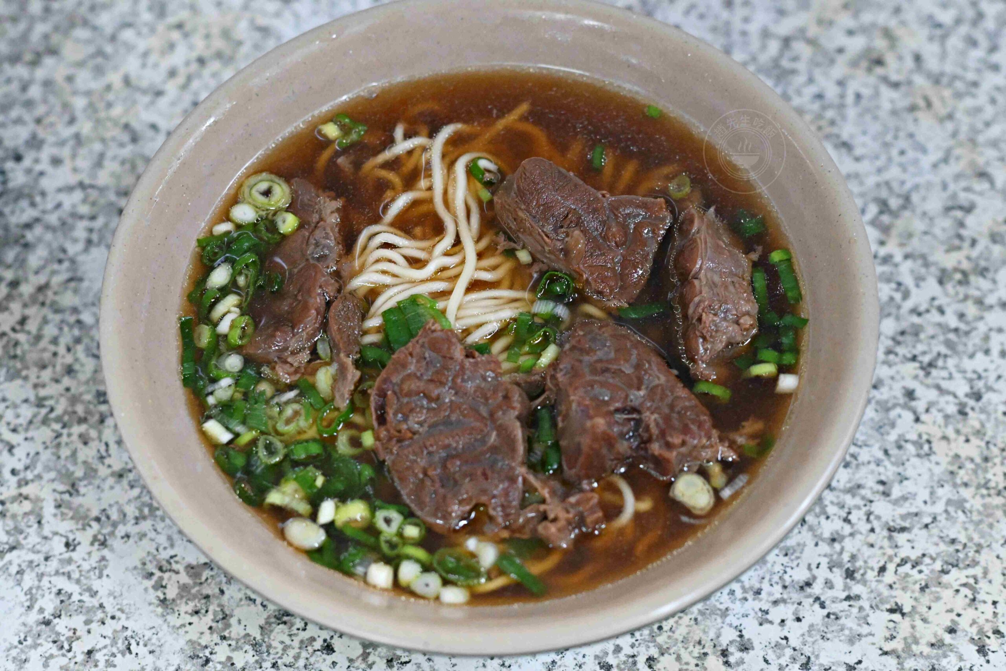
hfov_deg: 27.0
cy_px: 336
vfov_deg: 18.2
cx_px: 503
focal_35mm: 75
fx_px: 2096
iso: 5000
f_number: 3.2
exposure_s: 1/200
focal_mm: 50
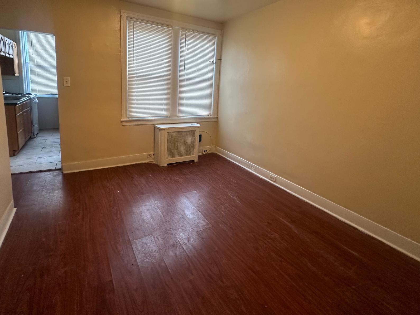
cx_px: 195
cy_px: 118
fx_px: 218
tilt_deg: -9.2
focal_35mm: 18
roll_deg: -2.7
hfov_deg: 87.6
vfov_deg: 70.5
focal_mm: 2.22
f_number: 2.2
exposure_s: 1/60
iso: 200
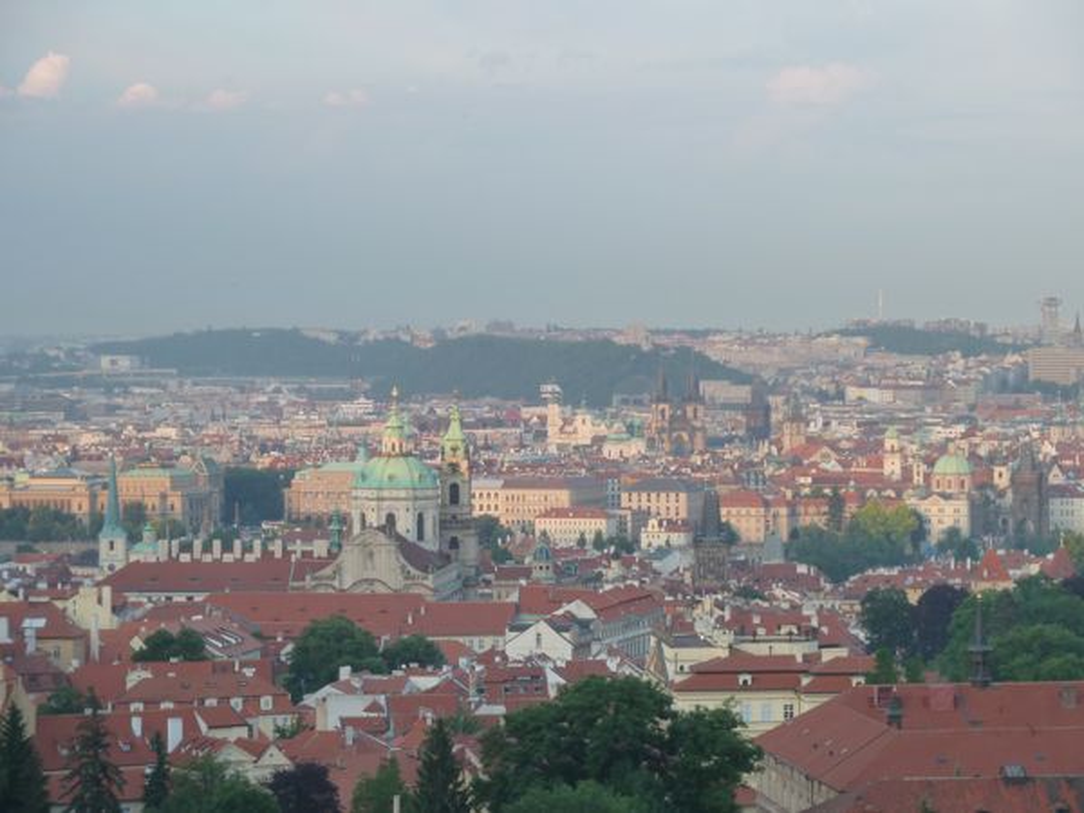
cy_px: 406
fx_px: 4008
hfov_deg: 15.4
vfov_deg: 11.6
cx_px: 542
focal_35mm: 128
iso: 125
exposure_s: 1/60
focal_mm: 21
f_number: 4.4
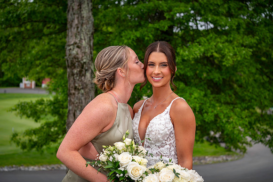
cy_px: 91
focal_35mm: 50
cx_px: 136
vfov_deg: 27.0
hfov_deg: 39.6
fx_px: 379
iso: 200
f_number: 4
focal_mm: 50
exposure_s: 1/1000
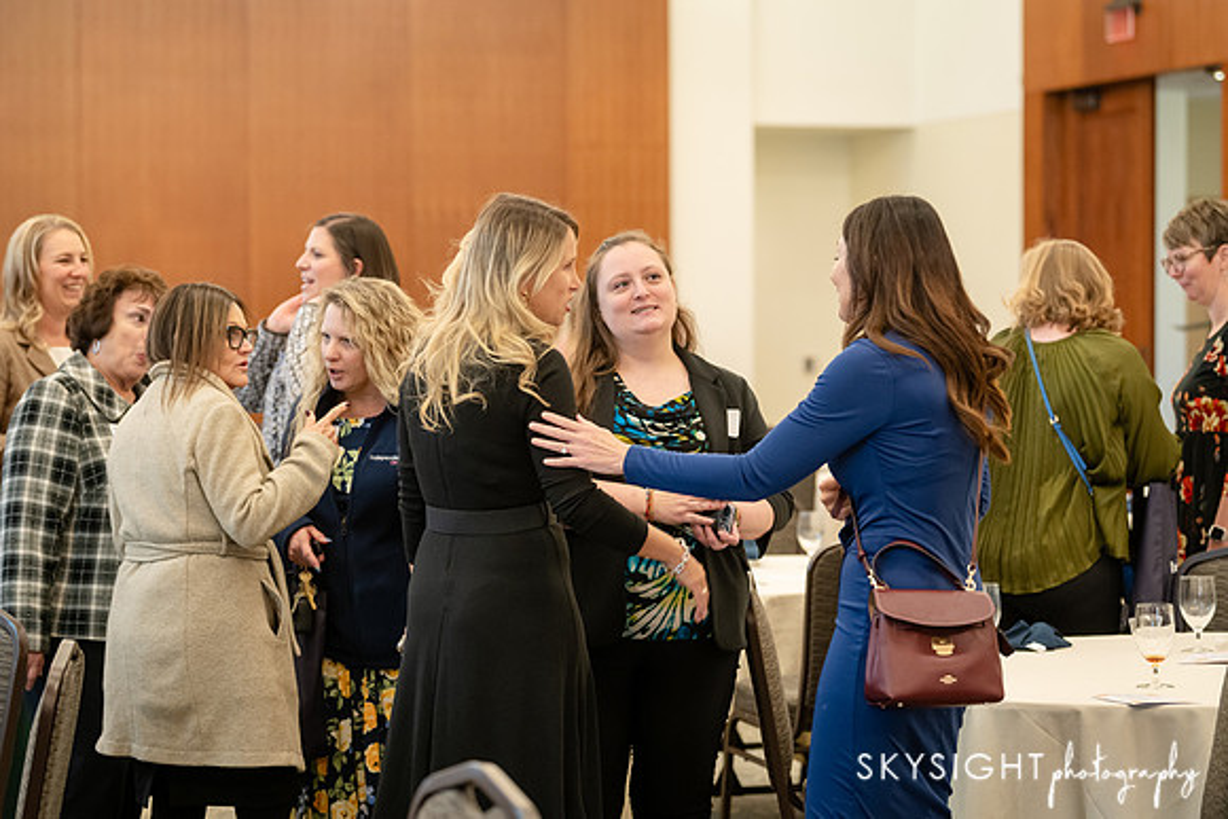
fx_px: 3262
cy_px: 410
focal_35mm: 96
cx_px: 614
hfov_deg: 21.3
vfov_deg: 14.3
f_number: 3.5
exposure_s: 1/160
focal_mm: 95
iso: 3200
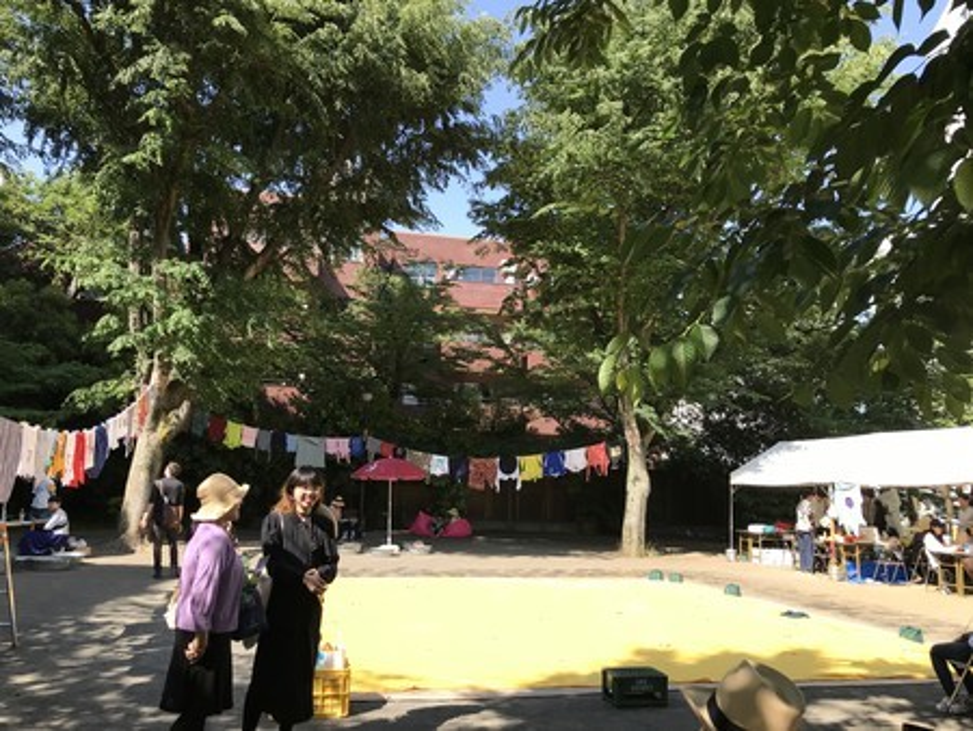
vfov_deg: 49.8
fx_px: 787
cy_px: 366
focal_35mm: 28
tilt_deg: +9.0
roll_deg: -1.6
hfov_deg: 63.4
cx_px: 486
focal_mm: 3.99
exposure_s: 1/720
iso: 20
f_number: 1.8
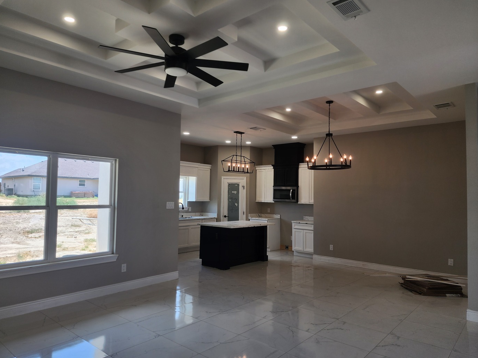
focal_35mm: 24
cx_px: 229
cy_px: 183
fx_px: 331
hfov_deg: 71.6
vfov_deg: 56.8
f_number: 1.8
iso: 20
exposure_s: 1/120
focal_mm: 6.4
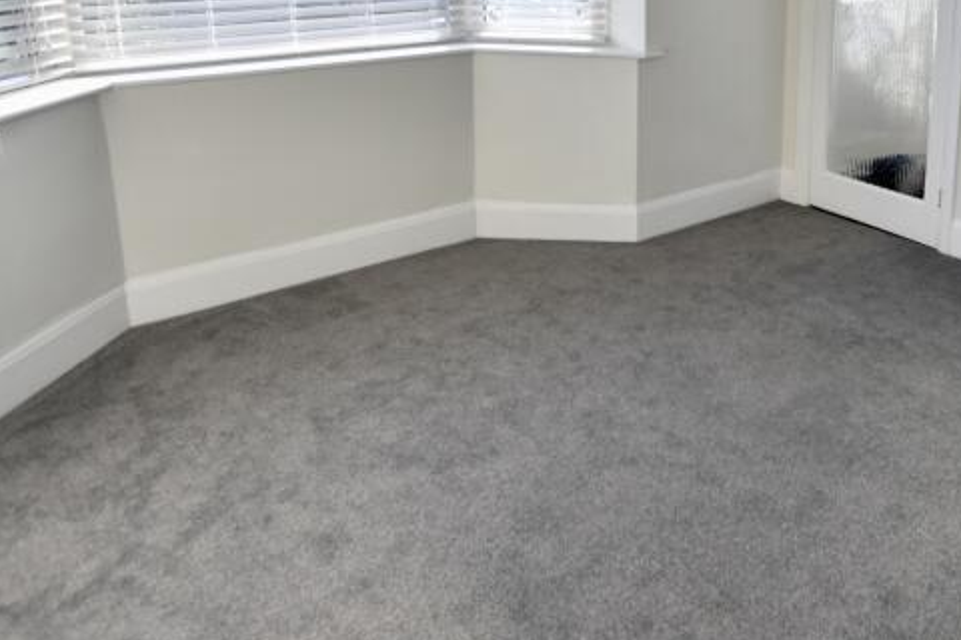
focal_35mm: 32
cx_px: 765
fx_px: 854
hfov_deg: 54.8
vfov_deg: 39.0
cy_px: 101
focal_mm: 10
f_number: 3.5
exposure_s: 1/320
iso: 400
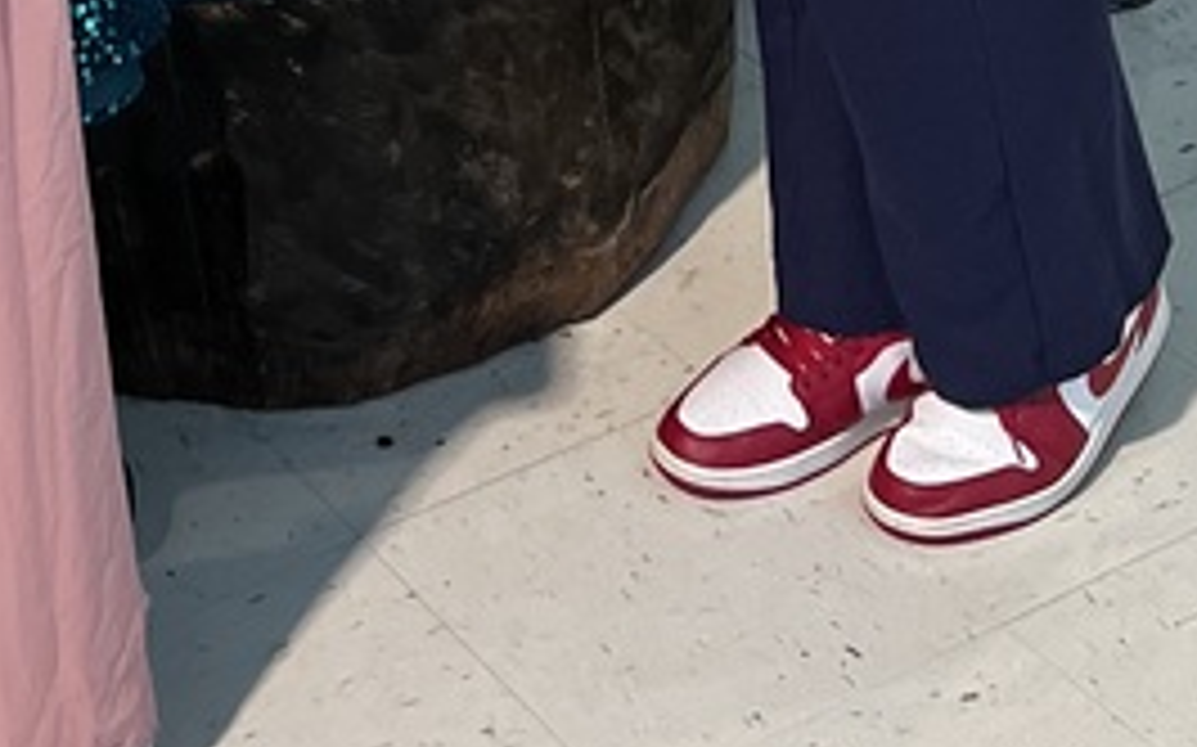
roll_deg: +1.9
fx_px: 3456
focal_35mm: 106
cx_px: 270
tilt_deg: -10.5
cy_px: -1170
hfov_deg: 19.5
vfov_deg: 10.3
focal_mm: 5.7
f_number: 1.5
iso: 200
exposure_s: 1/60
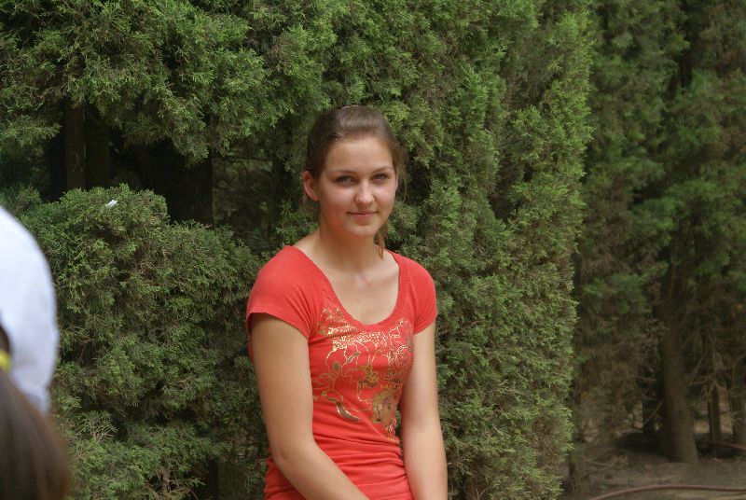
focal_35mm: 105
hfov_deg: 19.4
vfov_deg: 13.1
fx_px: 2179
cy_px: 250
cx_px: 373
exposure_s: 1/640
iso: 400
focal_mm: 70
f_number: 7.1
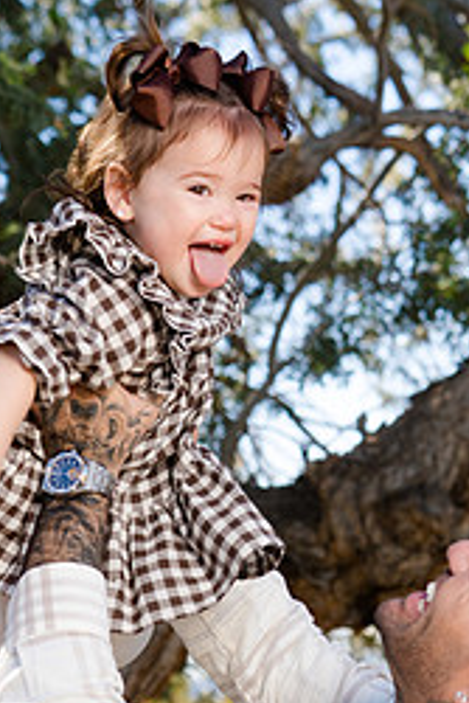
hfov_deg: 10.9
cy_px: 560
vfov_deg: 16.1
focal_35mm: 126
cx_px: 331
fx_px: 2459
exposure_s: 1/250
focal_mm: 70
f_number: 5.6
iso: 125
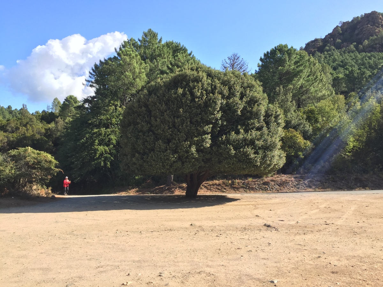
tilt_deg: +6.0
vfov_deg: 48.2
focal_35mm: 29
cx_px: 192
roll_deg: -2.2
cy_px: 144
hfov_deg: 61.7
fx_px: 321
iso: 32
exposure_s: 1/898
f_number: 2.2
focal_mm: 4.15
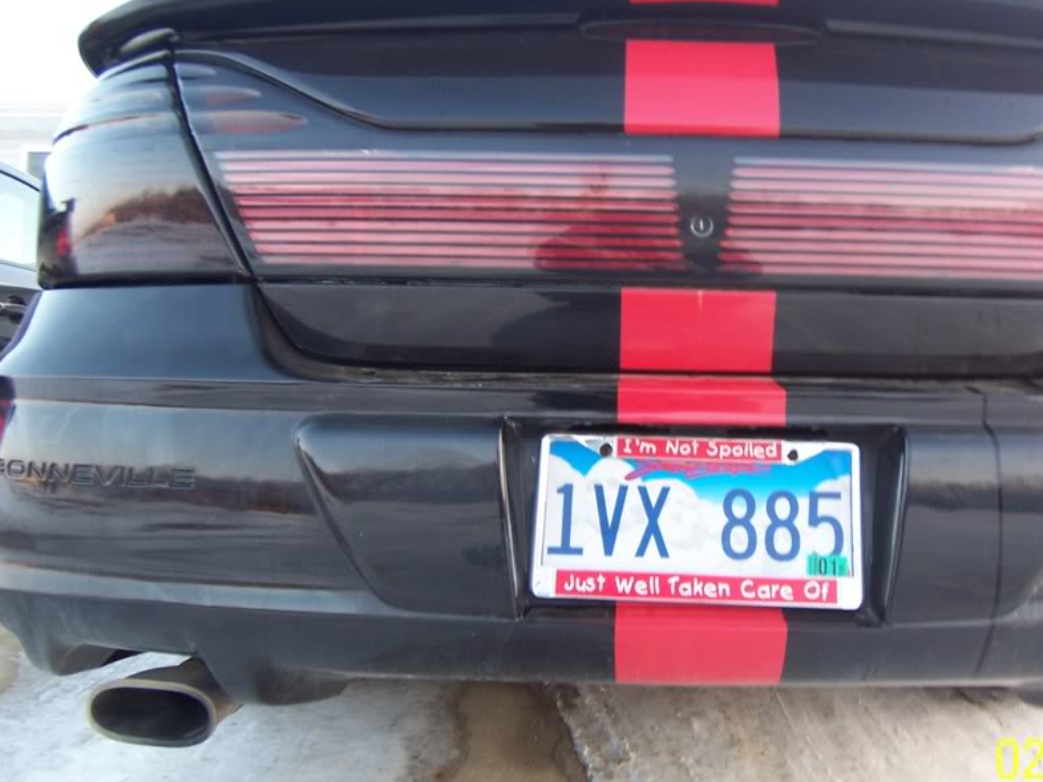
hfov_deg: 59.2
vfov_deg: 46.8
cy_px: 385
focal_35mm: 30
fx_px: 904
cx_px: 652
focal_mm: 3.8
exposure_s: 1/30
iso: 64
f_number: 2.8
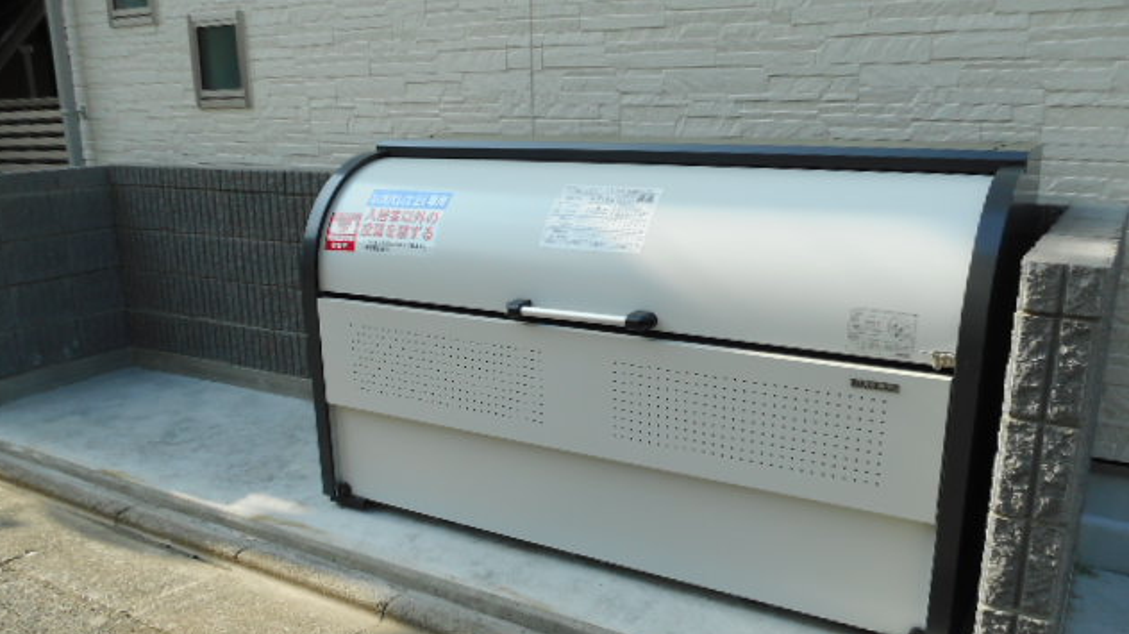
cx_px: 559
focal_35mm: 32
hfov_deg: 61.0
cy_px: 384
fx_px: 958
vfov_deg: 36.5
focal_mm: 5.2
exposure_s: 1/250
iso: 80
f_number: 4
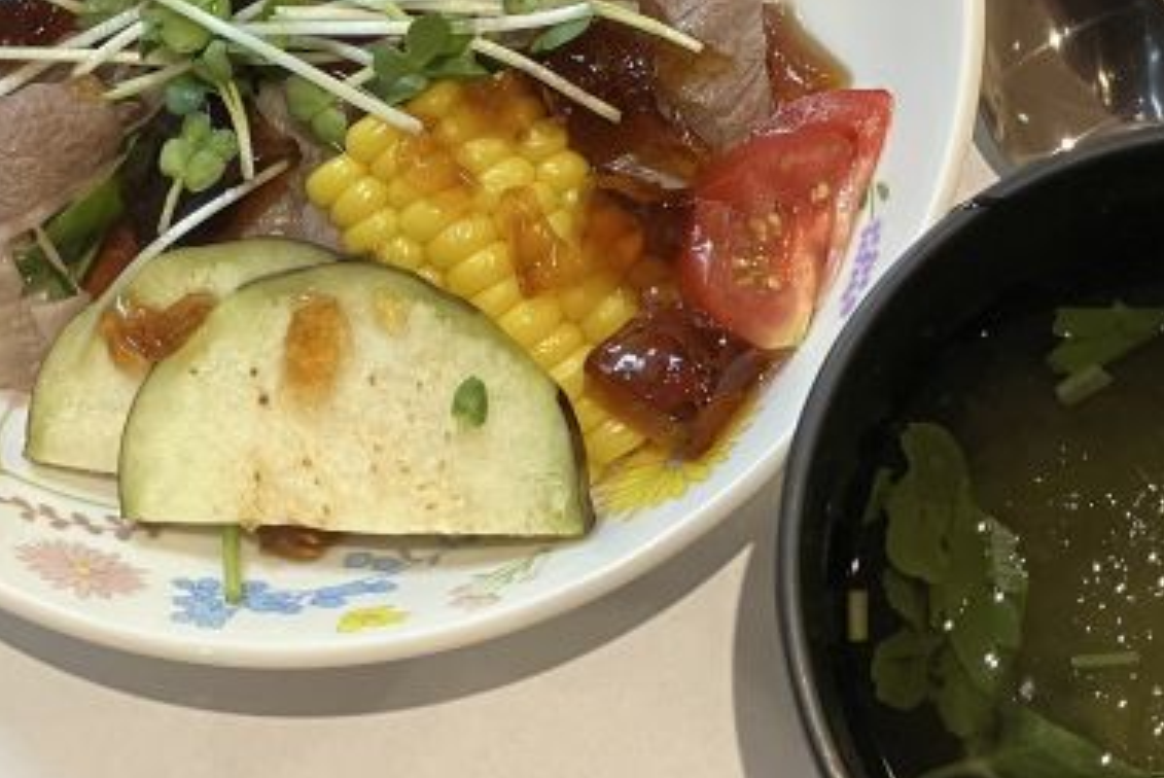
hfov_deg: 25.6
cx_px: 485
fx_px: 2556
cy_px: 164
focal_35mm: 79
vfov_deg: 17.2
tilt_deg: -71.5
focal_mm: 3.99
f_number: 1.8
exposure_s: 1/50
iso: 80
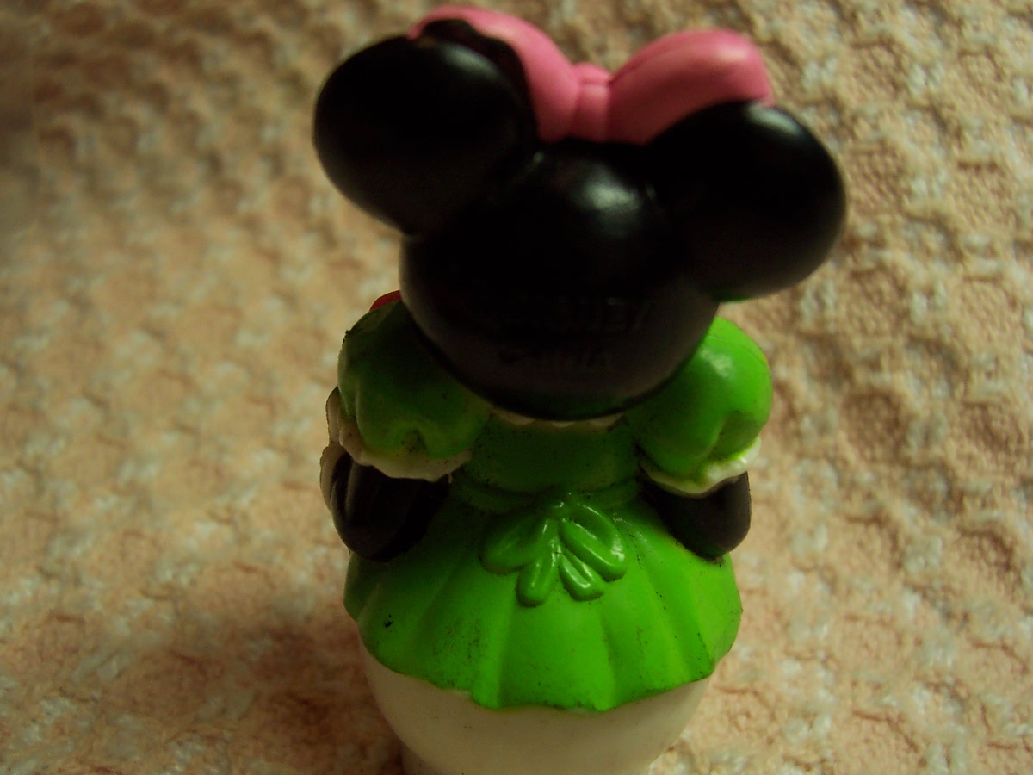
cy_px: 388
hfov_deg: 50.1
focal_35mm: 37
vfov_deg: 38.7
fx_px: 1104
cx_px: 516
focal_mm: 5.6
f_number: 2.8
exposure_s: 1/125
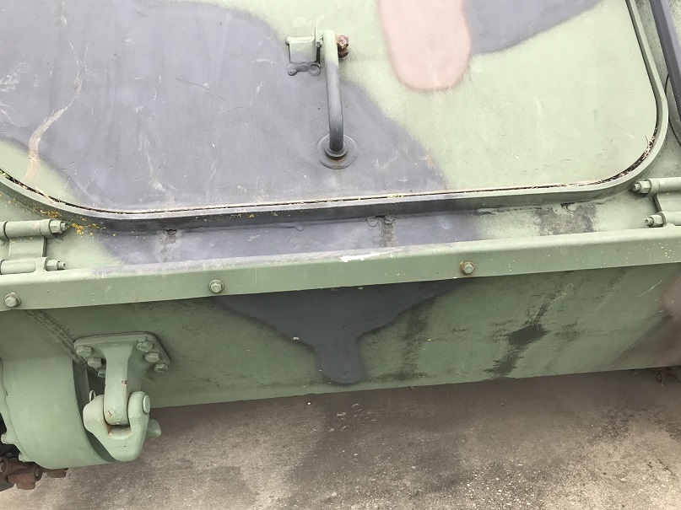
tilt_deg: -26.5
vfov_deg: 49.7
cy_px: 255
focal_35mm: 28
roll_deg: +2.9
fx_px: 551
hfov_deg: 63.5
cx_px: 340
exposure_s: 1/409
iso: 20
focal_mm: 3.99
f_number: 1.8
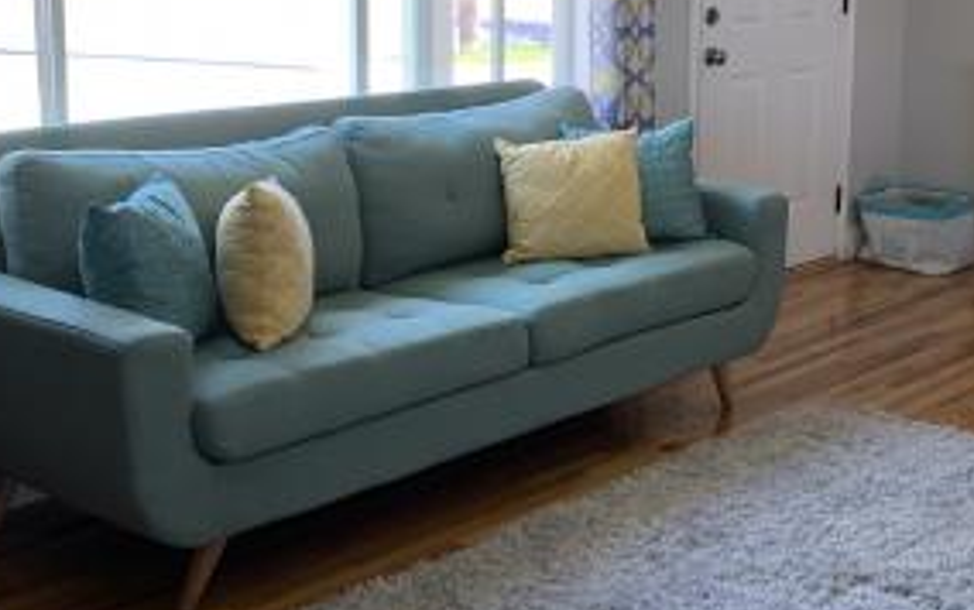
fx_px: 1647
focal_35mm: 62
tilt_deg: -11.6
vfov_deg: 20.9
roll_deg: -2.1
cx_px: 720
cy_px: 164
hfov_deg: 32.4
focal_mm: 4.25
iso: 80
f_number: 1.8
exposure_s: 1/100
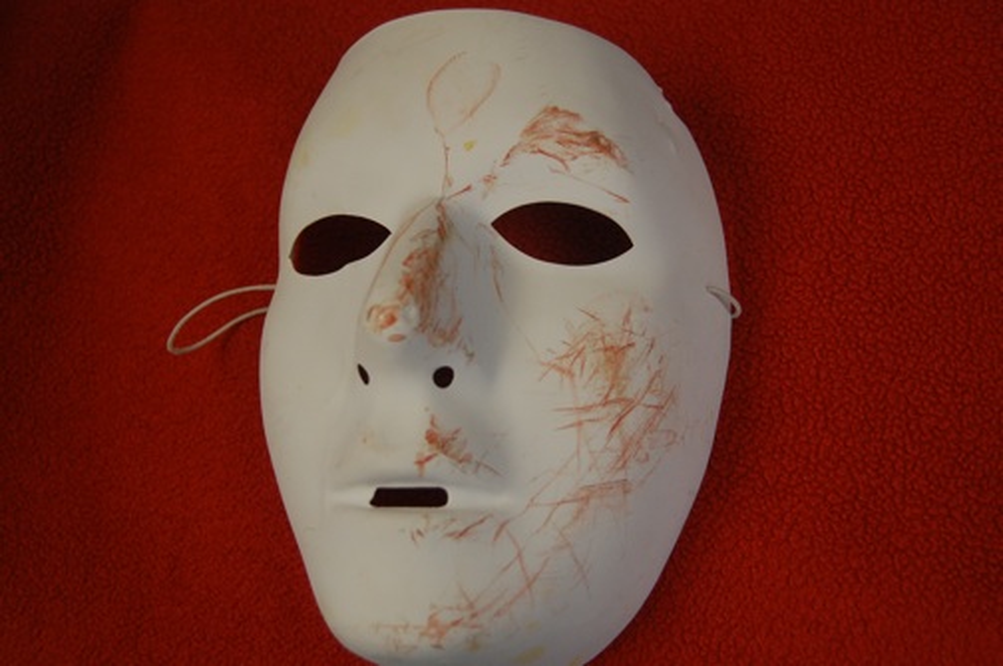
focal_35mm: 51
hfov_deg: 38.9
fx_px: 1420
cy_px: 333
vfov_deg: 26.4
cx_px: 502
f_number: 4.5
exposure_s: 1/200
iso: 800
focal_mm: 34
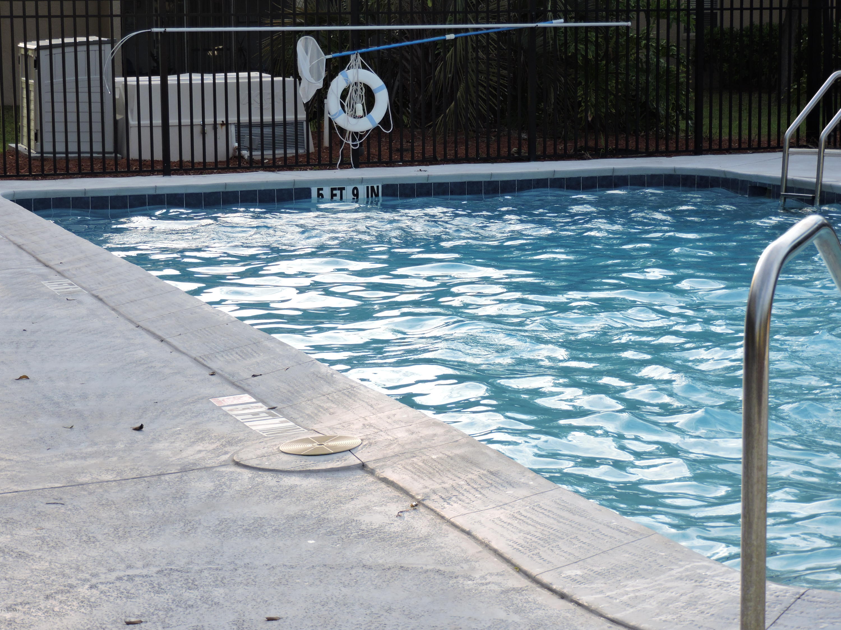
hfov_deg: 23.0
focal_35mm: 85
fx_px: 2065
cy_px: 315
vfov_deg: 17.4
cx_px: 420
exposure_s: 1/320
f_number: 4
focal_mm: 15.2
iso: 100
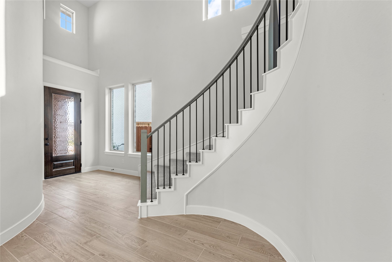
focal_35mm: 14
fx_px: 152
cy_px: 131
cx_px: 196
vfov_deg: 81.2
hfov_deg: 104.2
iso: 250
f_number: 9
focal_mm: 14
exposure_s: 1/10
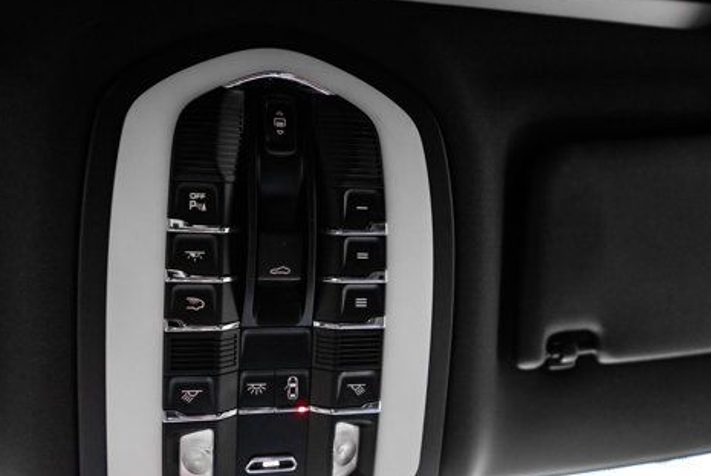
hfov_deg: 57.0
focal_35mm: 33
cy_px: 269
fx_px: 652
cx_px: 310
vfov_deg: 40.0
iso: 1600
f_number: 2.8
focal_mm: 24
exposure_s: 1/200
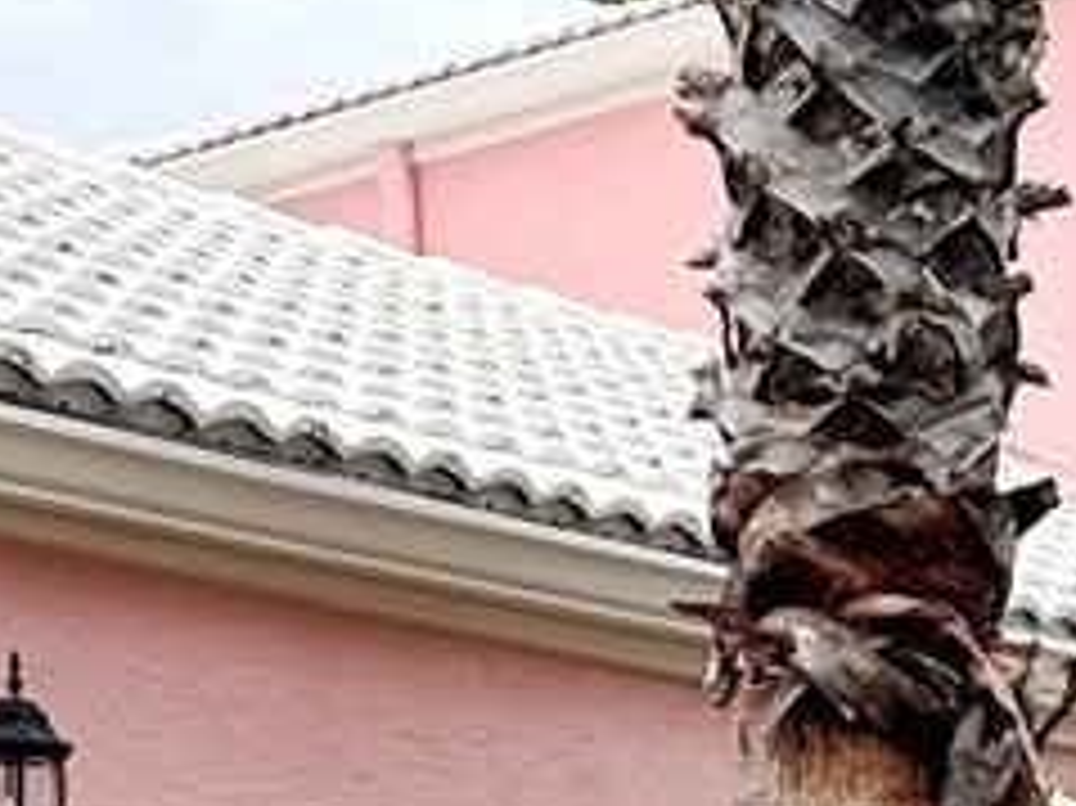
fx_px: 5002
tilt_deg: -1.2
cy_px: 1373
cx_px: 1026
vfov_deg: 8.9
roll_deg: +0.2
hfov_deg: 12.2
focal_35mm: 161
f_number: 1.78
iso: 80
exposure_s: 1/1091
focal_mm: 6.76
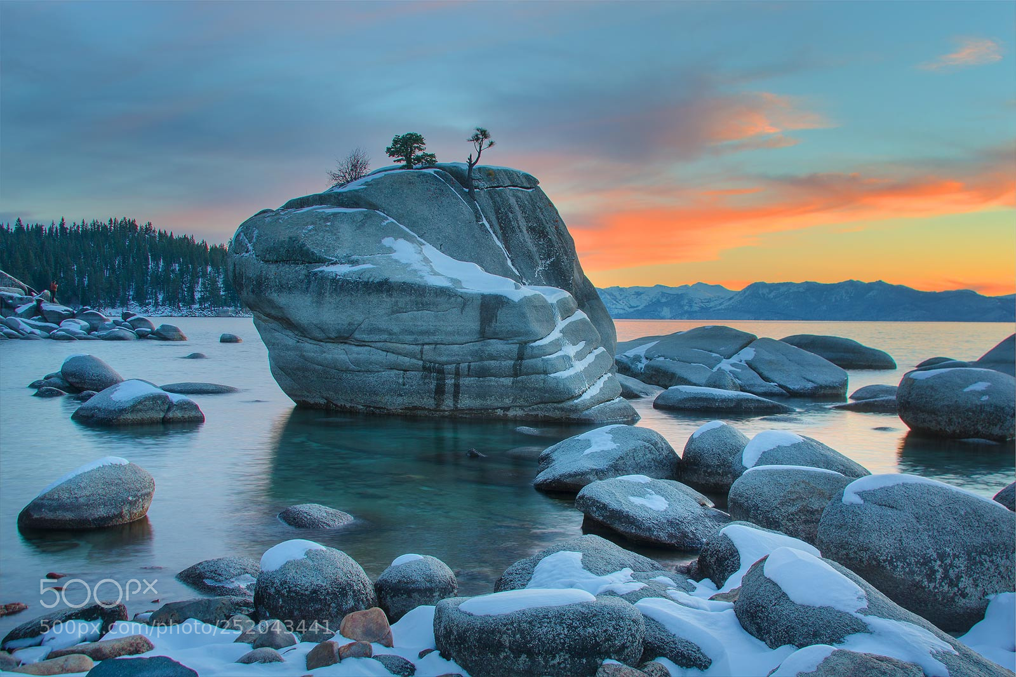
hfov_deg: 46.4
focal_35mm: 42
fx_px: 1185
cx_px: 508
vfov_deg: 31.9
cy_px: 338
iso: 100
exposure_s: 1/3
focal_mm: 28
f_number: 8
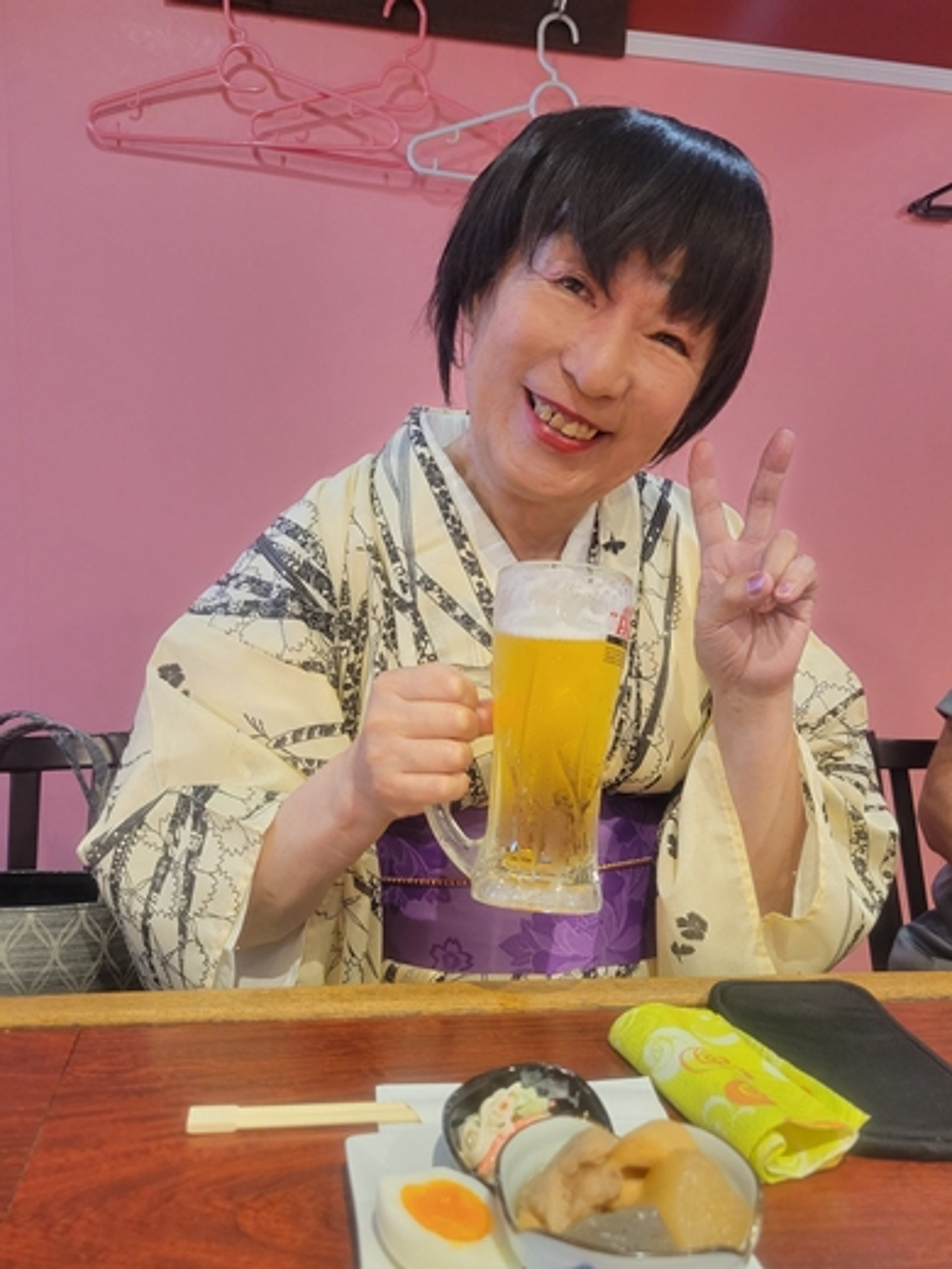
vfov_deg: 67.3
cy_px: 634
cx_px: 476
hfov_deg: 53.1
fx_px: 953
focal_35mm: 26
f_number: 1.8
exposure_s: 1/40
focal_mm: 5.4
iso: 400
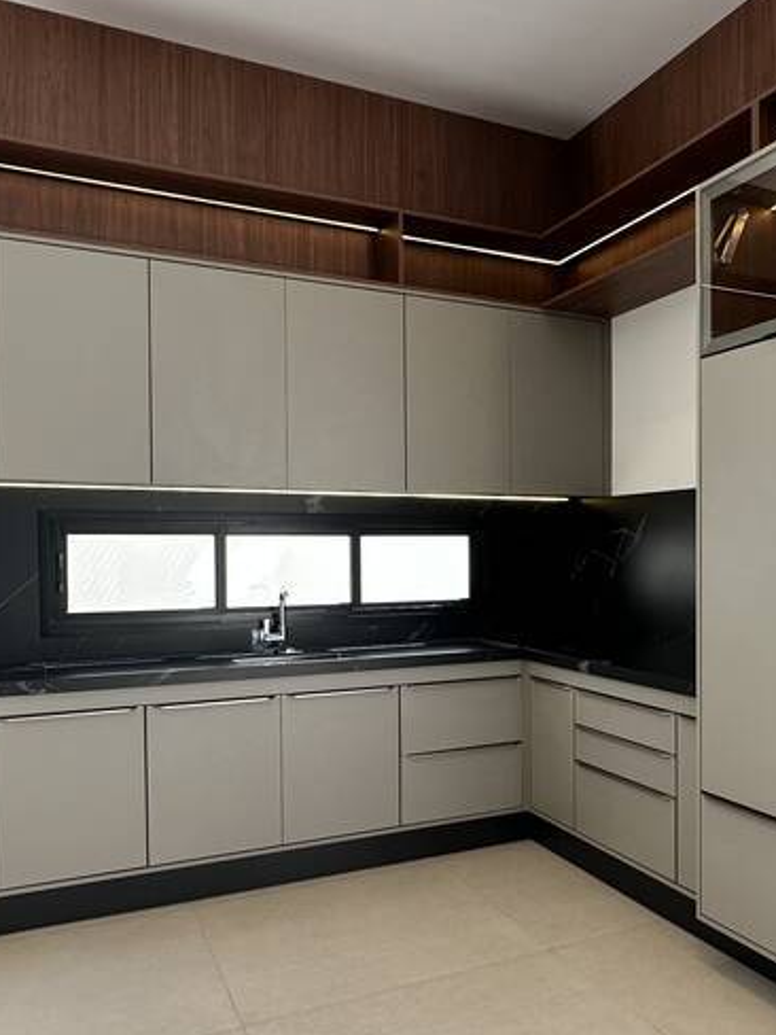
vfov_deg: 58.2
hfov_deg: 44.2
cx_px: 562
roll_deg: -1.5
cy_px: 573
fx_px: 927
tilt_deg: -4.0
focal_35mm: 31
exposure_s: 1/99
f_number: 2.2
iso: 80
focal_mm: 2.22
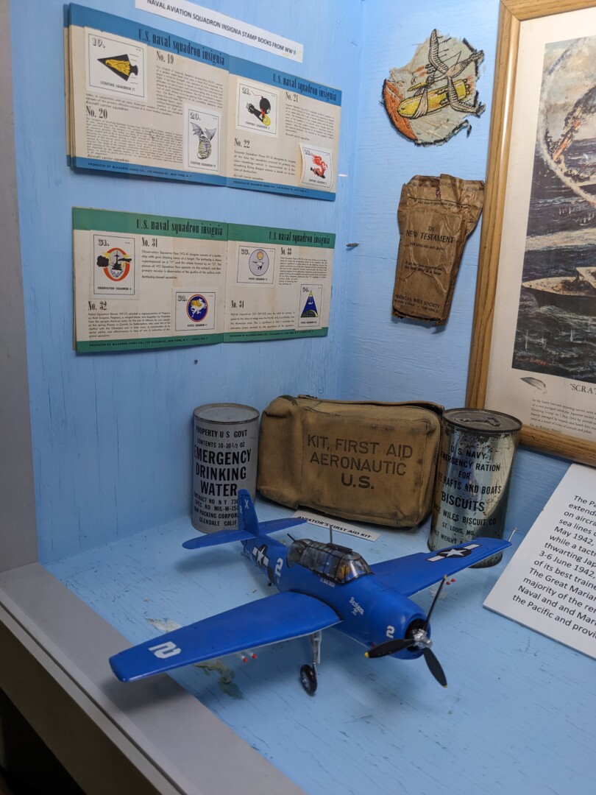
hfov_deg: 51.4
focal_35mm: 27
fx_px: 620
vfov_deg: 65.3
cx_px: 298
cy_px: 398
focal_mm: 4.38
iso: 104
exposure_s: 1/60
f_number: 1.73
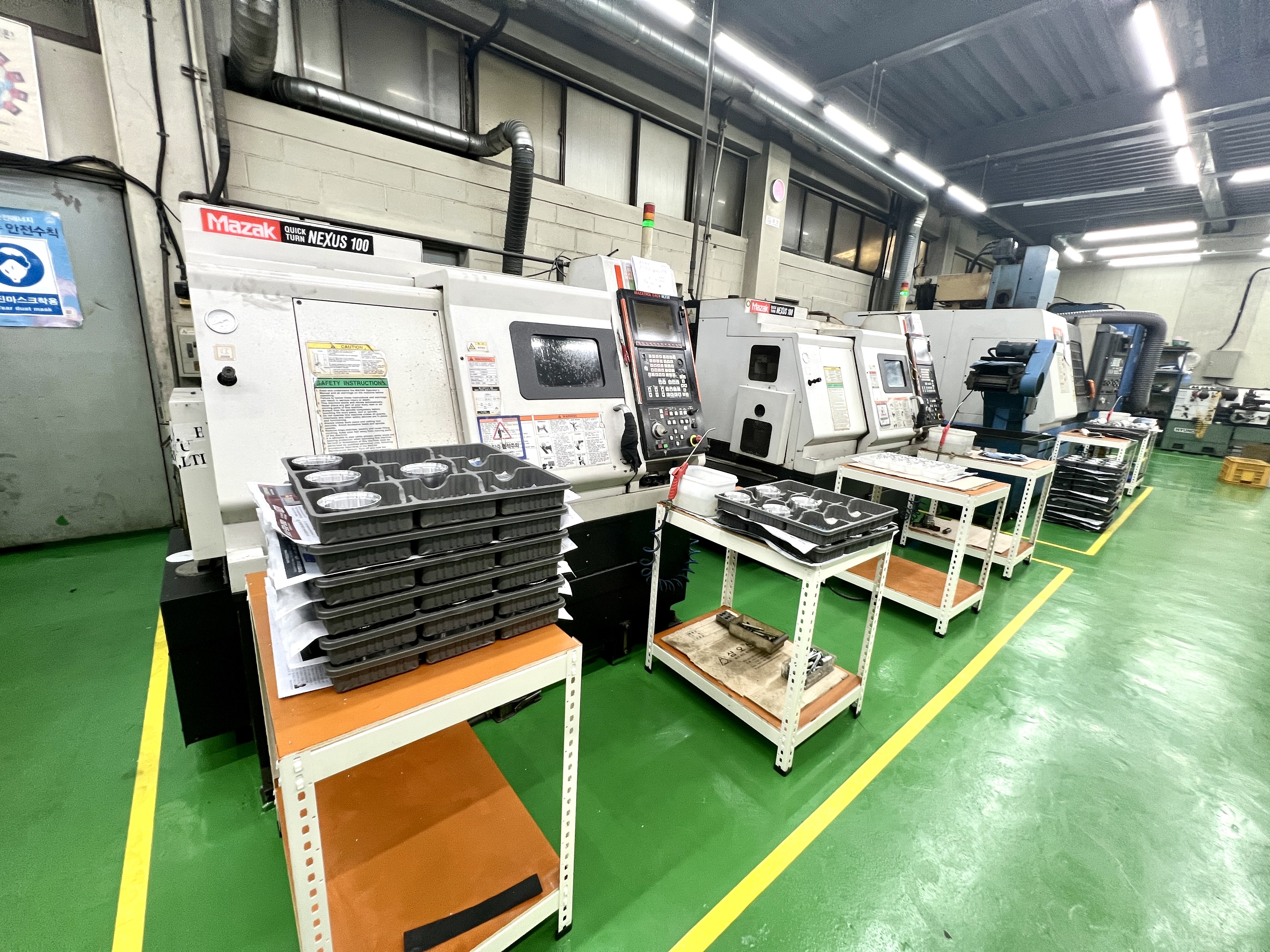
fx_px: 477
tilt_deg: -12.6
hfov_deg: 106.2
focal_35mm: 13
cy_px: 476
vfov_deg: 89.9
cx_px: 635
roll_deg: -2.5
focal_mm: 1.57
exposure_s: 1/120
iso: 125
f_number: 1.8
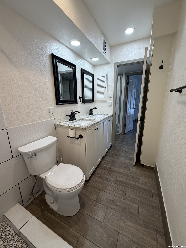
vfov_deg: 102.1
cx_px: 93
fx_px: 100
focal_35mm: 14
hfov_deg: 85.7
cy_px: 124
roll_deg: -0.2
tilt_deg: -11.6
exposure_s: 1/120
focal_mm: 2.22
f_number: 2.2
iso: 125
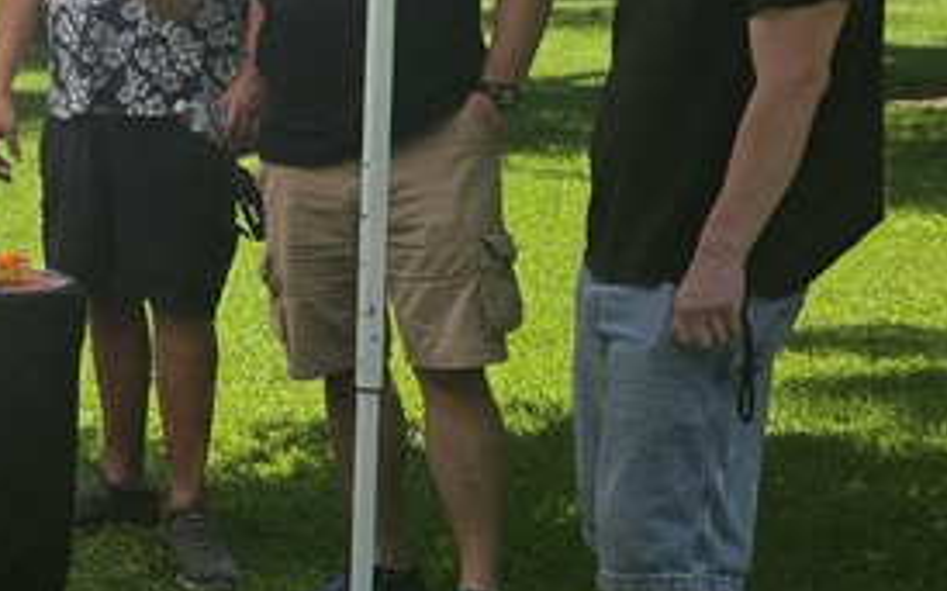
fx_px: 2348
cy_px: 131
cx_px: -598
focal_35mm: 91
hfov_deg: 19.1
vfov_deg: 14.3
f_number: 1.7
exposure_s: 1/431
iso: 10
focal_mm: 6.3
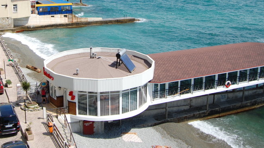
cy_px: 19
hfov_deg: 43.7
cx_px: 106
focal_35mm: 47
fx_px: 328
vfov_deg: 24.9
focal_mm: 19
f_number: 9
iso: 200
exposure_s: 1/500
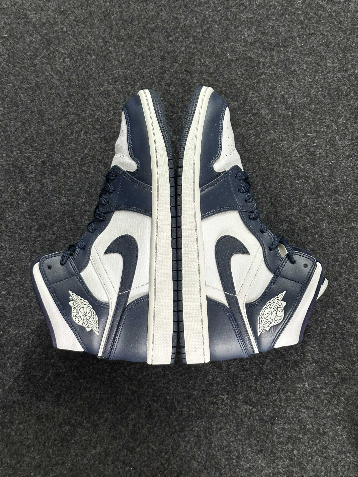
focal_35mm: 48
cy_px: 238
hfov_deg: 30.3
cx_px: 179
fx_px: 662
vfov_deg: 39.7
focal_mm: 6.86
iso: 250
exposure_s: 1/50
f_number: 1.78
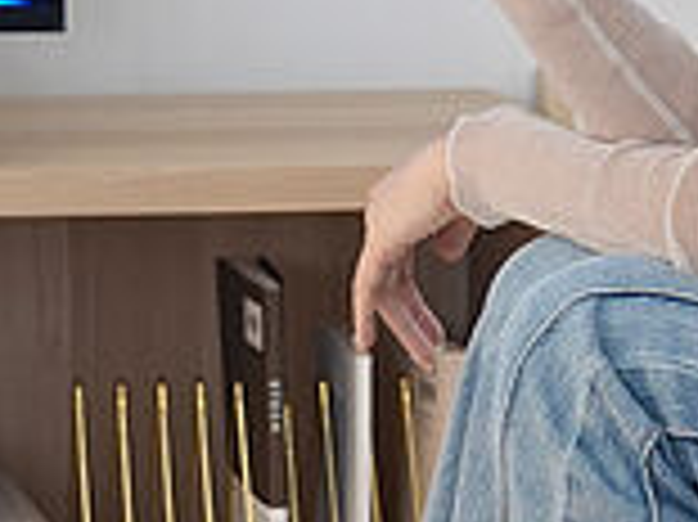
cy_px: 7
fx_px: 5037
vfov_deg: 5.9
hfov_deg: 7.8
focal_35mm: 250
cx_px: -297
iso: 500
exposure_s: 1/160
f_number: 2.8
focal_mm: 31
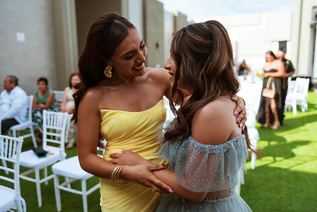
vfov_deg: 42.3
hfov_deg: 60.3
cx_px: 158
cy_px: 106
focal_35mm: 31
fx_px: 273
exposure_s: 1/800
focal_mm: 31
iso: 100
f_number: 2.8
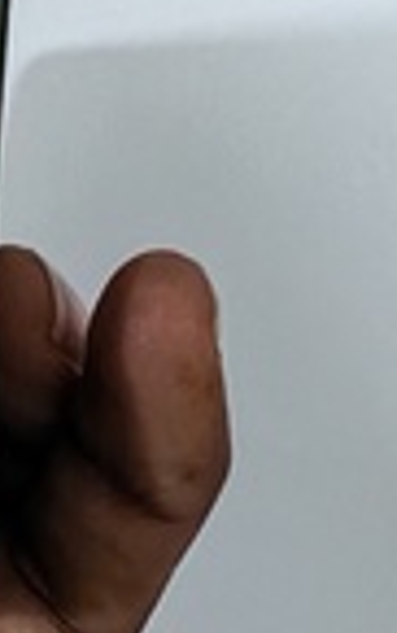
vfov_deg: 23.0
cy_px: 303
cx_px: -76
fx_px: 1553
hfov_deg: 14.1
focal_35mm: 90
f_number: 2.2
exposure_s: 1/50
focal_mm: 1.96
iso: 500
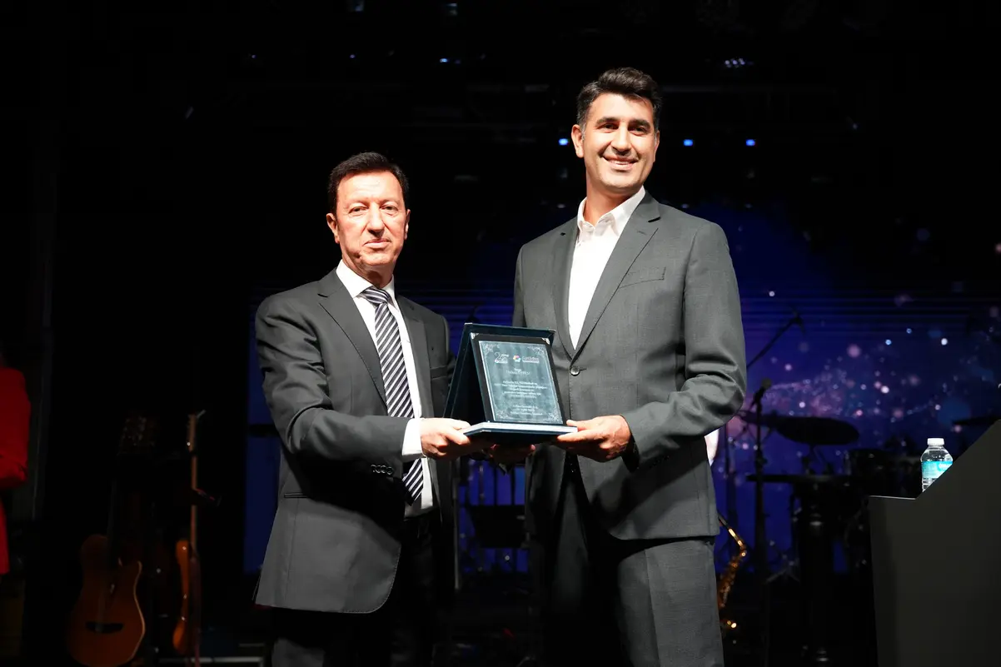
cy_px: 334
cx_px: 500
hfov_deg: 50.5
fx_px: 1062
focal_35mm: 38
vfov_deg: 34.9
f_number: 2.8
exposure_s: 1/200
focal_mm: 38.2
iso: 1600
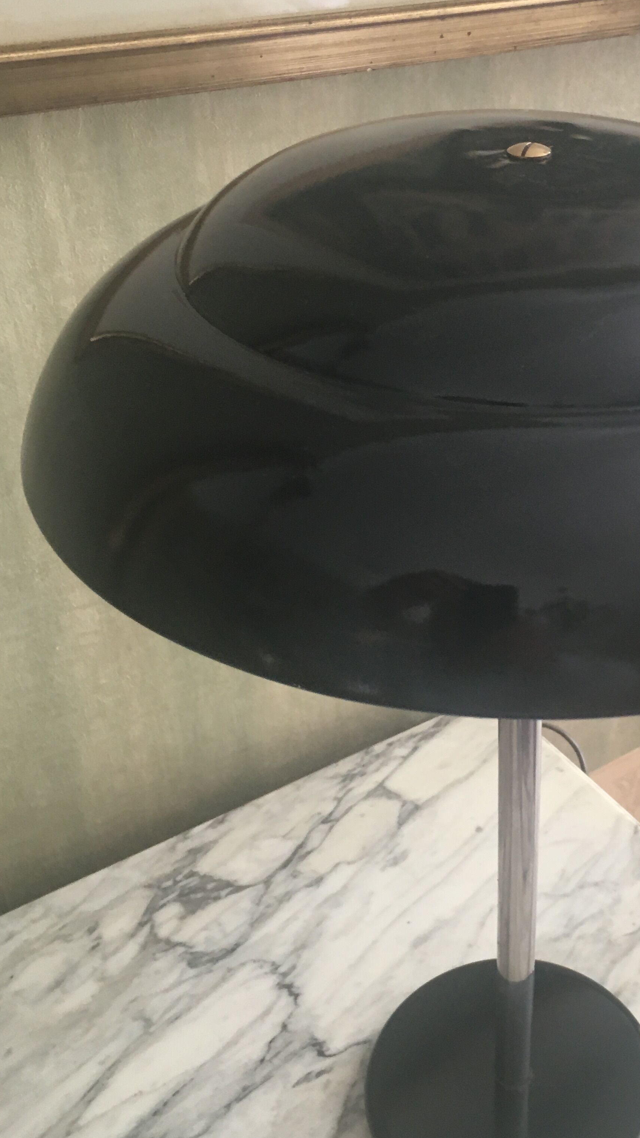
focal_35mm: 42
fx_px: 1267
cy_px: 567
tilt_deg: -33.3
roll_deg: -1.0
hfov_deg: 27.8
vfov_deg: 48.4
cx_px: 510
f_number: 2.2
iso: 125
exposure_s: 1/33
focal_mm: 4.15
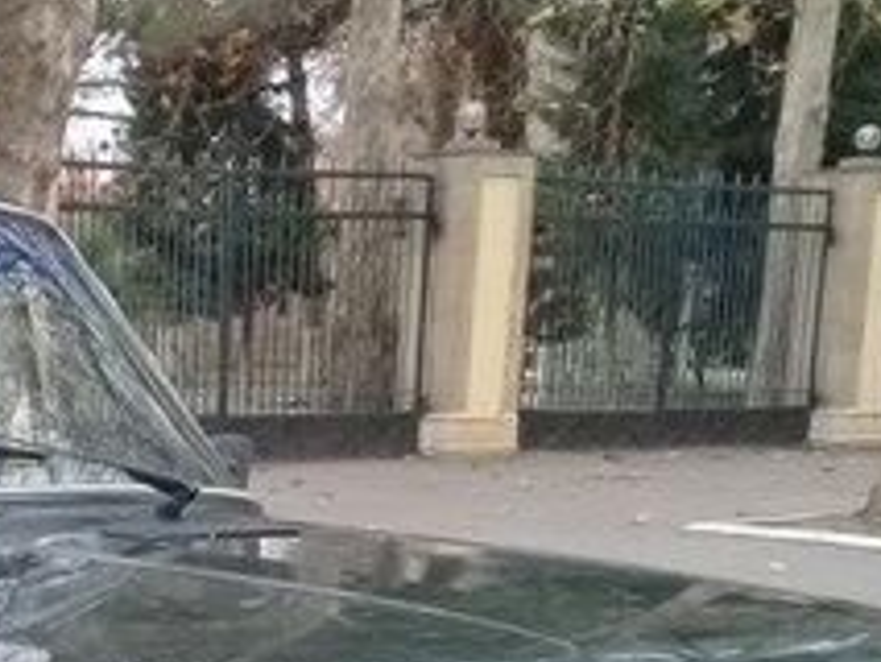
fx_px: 2445
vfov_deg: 14.7
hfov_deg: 18.9
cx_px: -281
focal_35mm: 96
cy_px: 883
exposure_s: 1/33
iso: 100
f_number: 2.2
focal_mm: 3.3
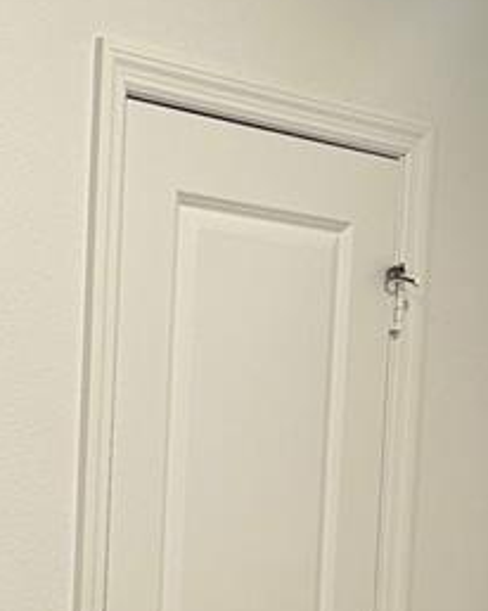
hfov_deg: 14.1
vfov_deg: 17.2
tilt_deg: -2.8
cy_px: 628
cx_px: 133
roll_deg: -3.7
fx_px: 1970
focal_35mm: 109
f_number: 1.78
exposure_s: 1/120
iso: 200
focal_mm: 6.86
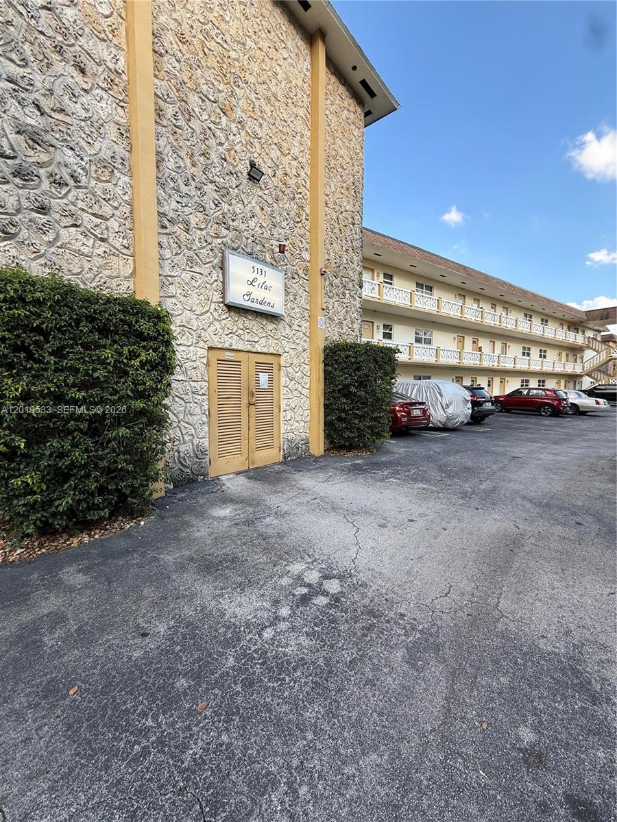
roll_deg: -0.8
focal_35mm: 14
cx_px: 308
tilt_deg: -2.4
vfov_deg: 102.1
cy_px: 411
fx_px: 333
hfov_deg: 85.7
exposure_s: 1/405
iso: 50
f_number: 2.2
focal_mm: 2.22
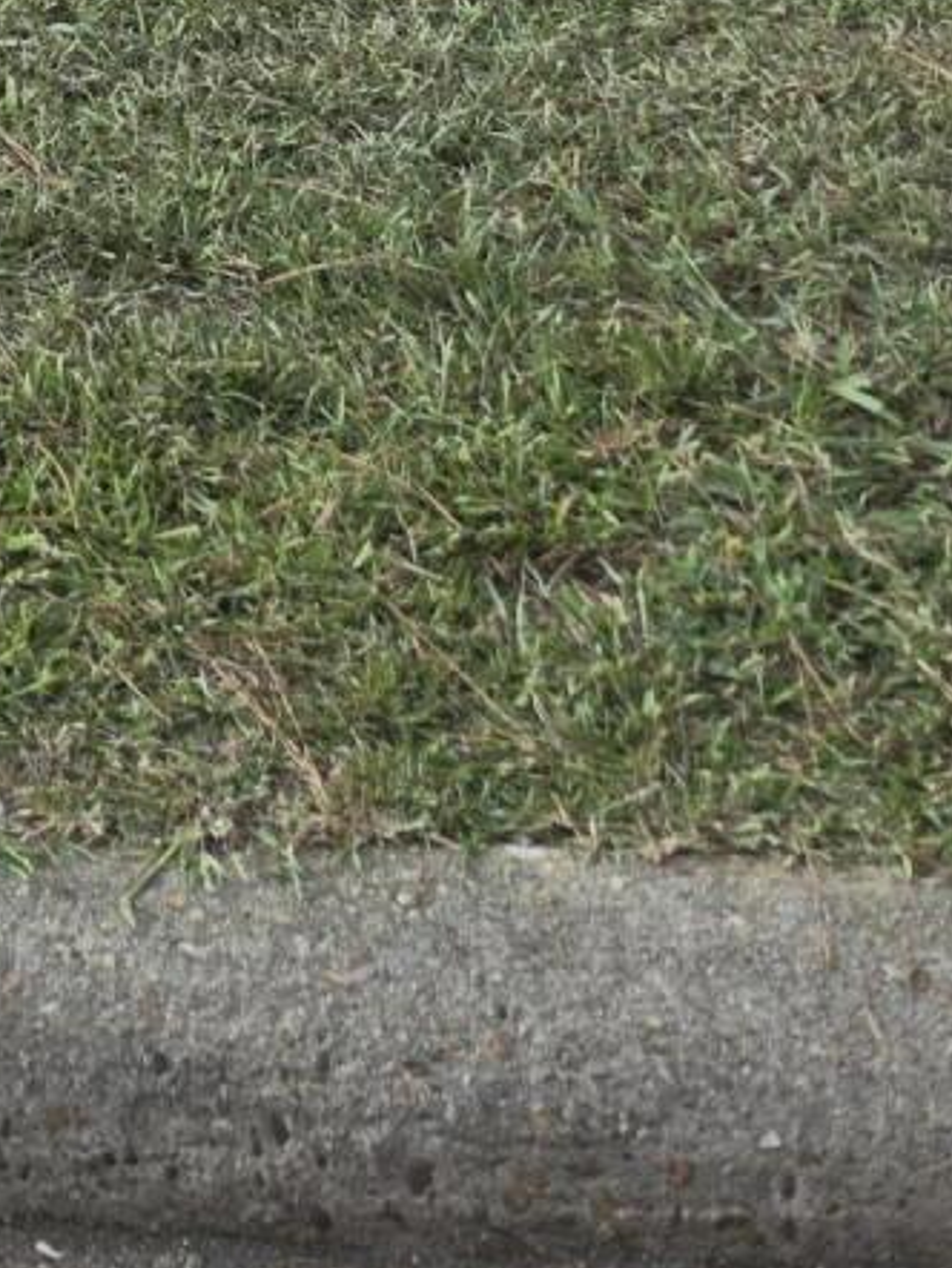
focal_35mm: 104
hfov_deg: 12.3
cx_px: -1061
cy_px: -1257
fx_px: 3810
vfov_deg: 15.3
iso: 32
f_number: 1.4
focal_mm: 6.5
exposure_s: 1/359
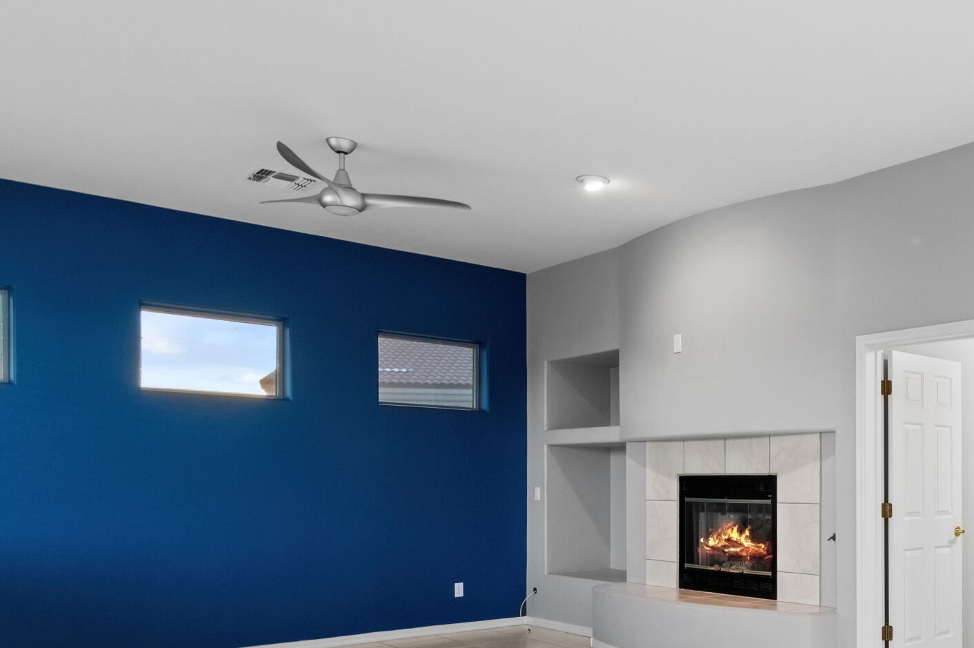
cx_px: 808
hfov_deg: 51.5
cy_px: 493
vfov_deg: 37.8
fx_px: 919
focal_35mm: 34
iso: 1250
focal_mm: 16
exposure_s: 1/3
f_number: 14
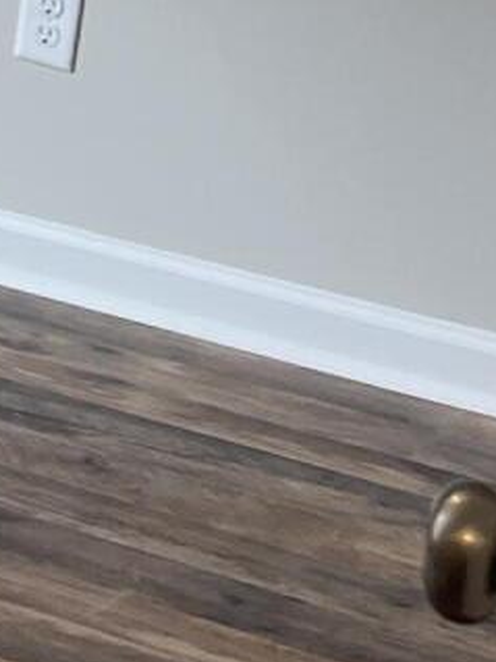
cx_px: -849
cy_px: -201
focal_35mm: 163
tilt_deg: -14.9
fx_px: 3116
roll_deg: +0.5
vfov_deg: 11.8
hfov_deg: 8.1
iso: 125
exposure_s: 1/120
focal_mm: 5.1
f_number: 1.6
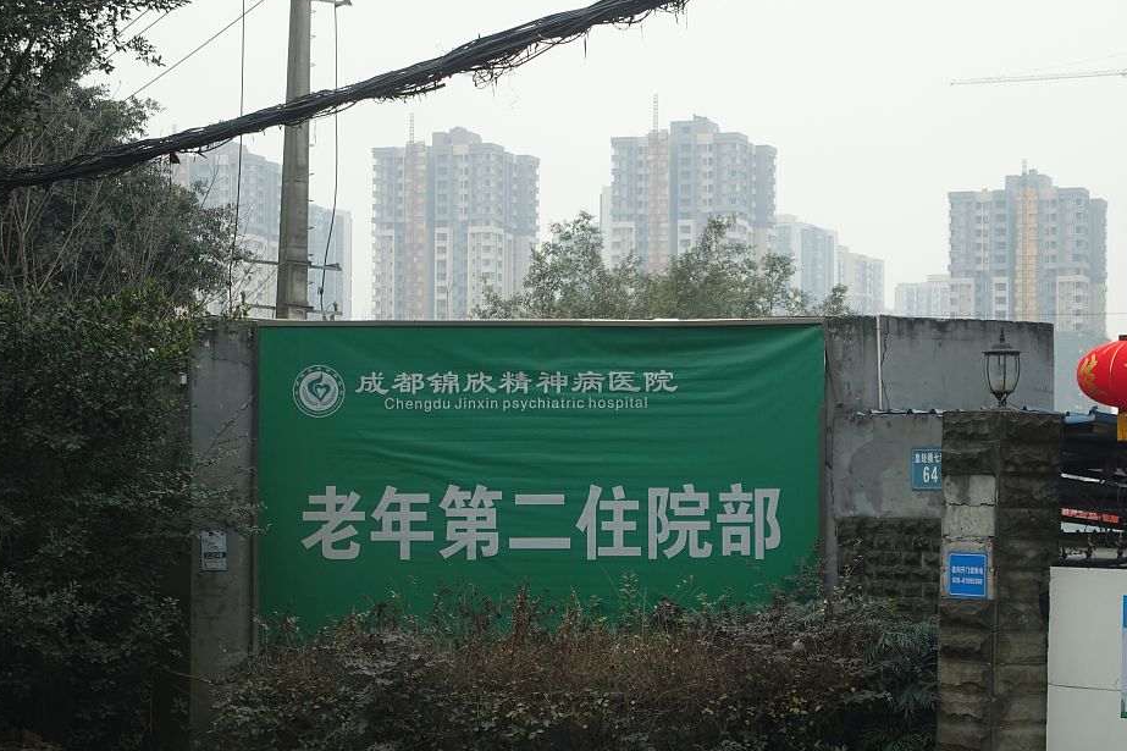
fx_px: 2848
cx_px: 639
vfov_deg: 15.0
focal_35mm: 91
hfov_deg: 22.4
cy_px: 477
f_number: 2.8
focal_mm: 25.7
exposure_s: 1/250
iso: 200
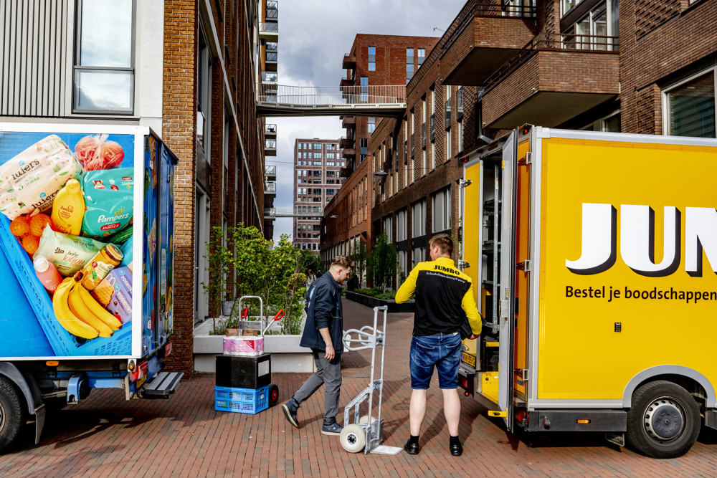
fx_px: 677
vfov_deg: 38.9
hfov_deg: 55.8
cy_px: 239
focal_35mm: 34
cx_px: 358
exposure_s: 1/640
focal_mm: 34
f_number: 9
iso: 640
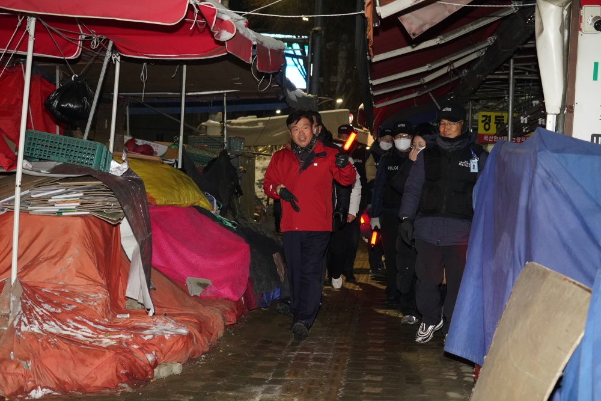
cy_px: 200
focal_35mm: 61
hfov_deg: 32.9
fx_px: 1018
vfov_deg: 22.3
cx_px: 300
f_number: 5
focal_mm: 61
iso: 6400
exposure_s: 1/200
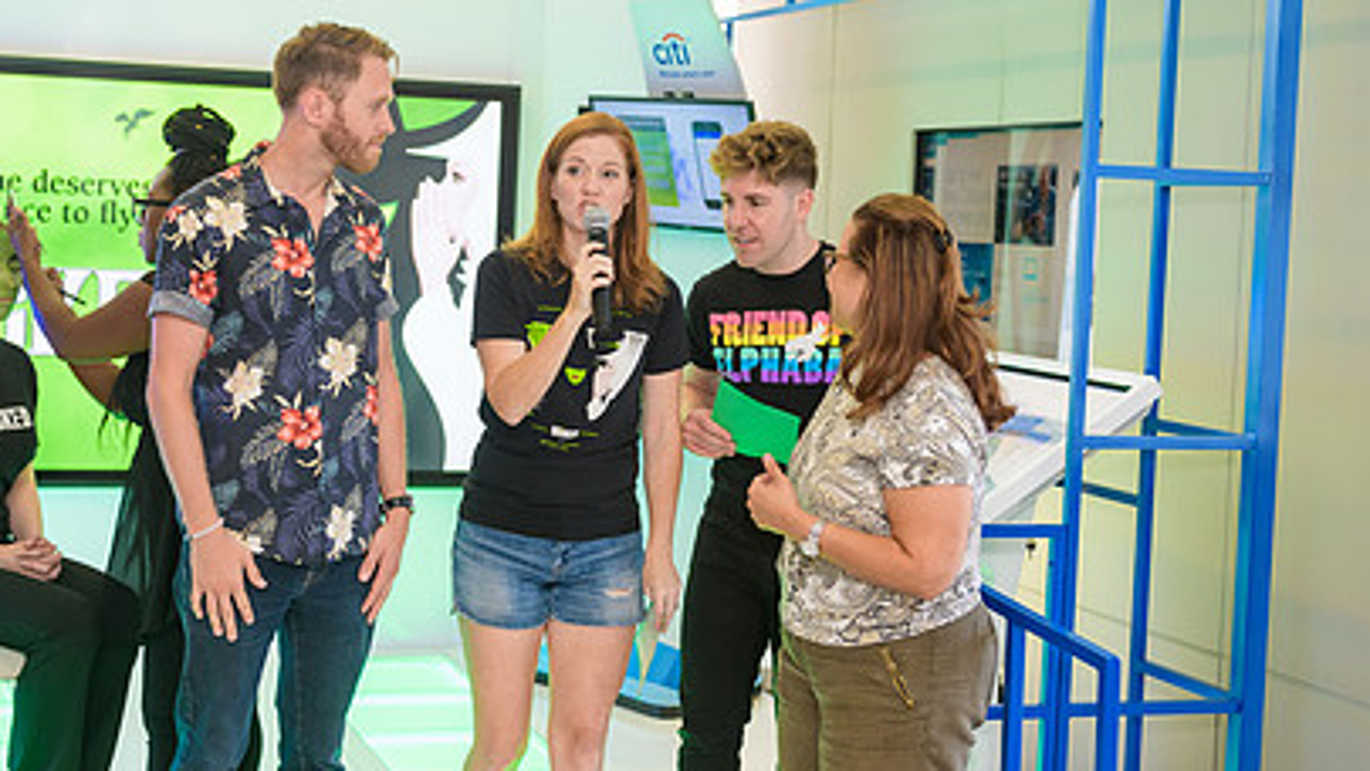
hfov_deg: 34.9
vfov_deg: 20.0
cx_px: 622
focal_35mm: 60
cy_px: 326
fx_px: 2180
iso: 400
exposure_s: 1/125
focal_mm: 40
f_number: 3.2
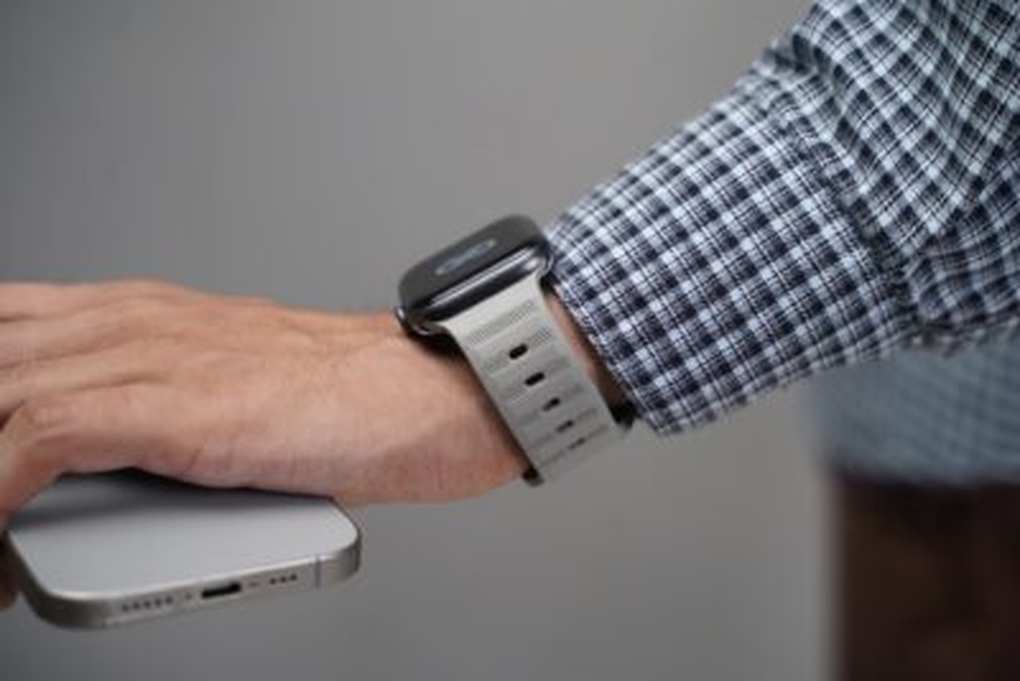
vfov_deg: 18.2
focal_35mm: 75
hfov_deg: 27.0
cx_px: 510
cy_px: 340
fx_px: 2126
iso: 640
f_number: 4
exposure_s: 1/90
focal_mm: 75
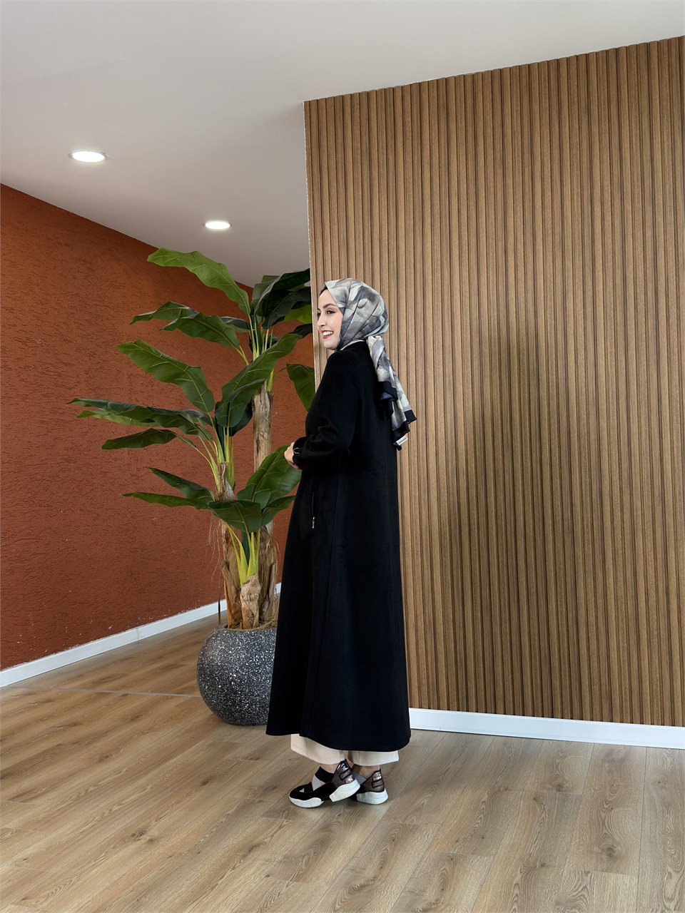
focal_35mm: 35
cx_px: 342
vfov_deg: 52.6
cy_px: 456
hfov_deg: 40.7
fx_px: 923
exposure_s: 1/81
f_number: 1.78
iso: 100
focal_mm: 6.76
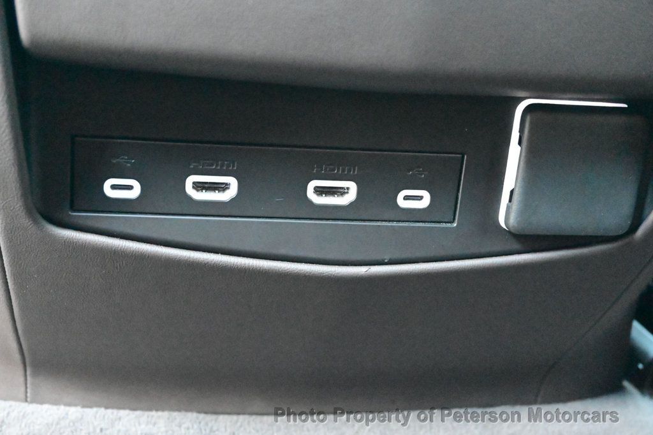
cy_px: 218
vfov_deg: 25.7
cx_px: 326
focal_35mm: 52
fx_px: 952
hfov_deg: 37.9
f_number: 5.3
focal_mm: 35
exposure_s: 1/60
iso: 25600
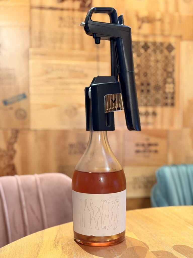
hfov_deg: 30.3
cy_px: 129
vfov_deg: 39.7
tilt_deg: -1.3
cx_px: 96
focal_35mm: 48
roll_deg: -0.3
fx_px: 357
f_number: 1.78
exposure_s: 1/33
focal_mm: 6.76
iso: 320
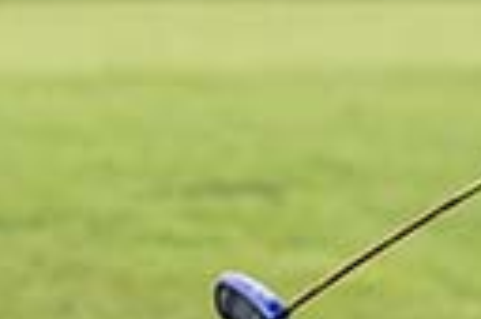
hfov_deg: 0.7
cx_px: -158
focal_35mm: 3000
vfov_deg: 0.5
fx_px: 40032
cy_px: -184
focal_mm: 400
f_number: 2.8
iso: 2000
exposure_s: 1/3200
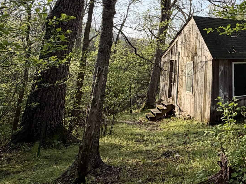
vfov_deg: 37.3
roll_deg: +0.5
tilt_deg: +17.7
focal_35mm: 33
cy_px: -9
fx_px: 235
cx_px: 230
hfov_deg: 48.3
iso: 40
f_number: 2.2
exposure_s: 1/549
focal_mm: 2.22
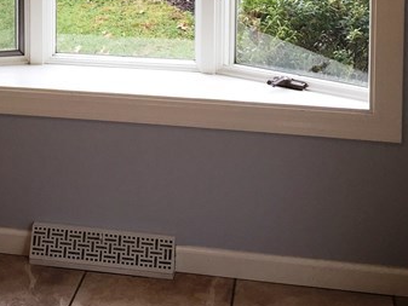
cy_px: -93
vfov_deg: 15.9
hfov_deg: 21.6
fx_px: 1038
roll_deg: +0.1
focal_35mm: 88
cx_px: 12
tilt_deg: -5.8
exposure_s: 1/120
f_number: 2.2
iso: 40
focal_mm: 4.15
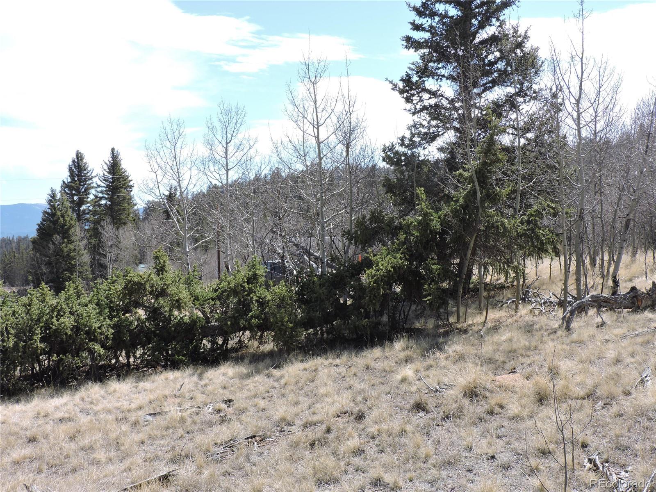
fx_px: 815
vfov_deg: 33.6
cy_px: 246
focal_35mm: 43
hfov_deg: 43.9
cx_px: 328
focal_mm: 7.7
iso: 100
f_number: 3.4
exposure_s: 1/500
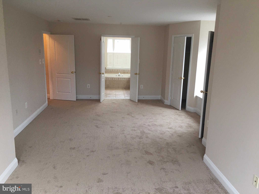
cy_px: 97
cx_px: 130
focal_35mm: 29
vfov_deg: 48.2
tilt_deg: -12.0
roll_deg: -1.9
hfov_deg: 61.7
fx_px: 217
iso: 40
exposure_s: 1/30
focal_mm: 4.15
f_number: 2.2
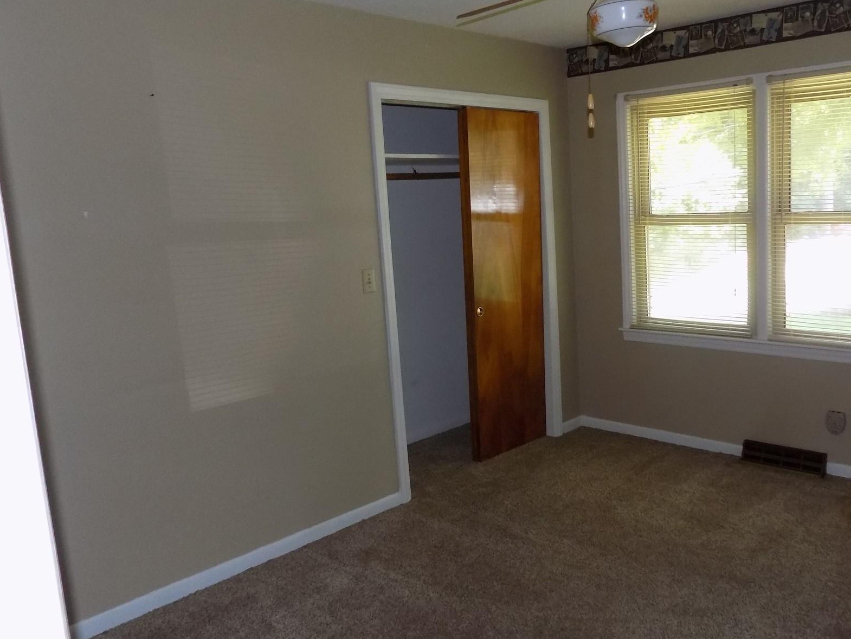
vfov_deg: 46.8
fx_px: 738
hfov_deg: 59.3
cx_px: 525
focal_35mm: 30
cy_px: 324
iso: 200
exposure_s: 1/30
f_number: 3.1
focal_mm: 4
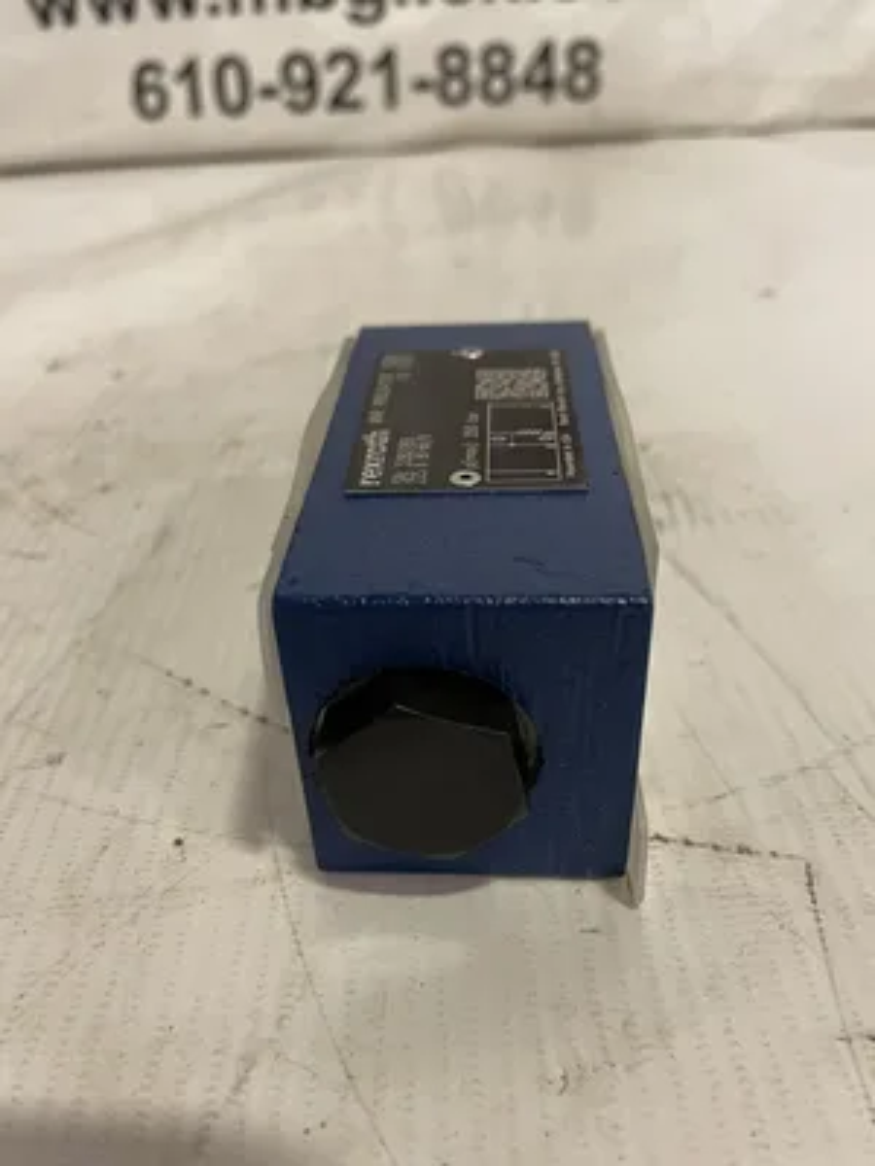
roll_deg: +4.2
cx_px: 438
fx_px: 876
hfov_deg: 53.1
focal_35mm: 26
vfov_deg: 67.3
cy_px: 583
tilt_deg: -36.8
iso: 200
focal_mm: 4.2
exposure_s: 1/60
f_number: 1.6
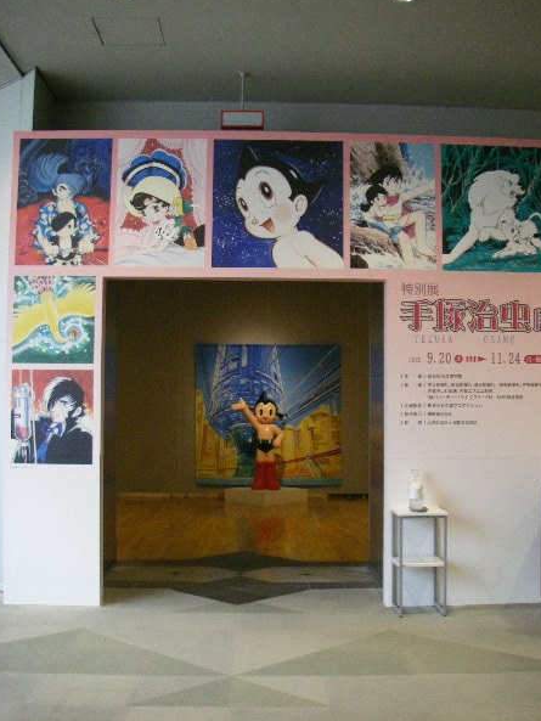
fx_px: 854
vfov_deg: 45.7
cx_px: 281
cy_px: 382
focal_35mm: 41
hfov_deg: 35.1
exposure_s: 1/40
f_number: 3.3
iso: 400
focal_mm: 6.3
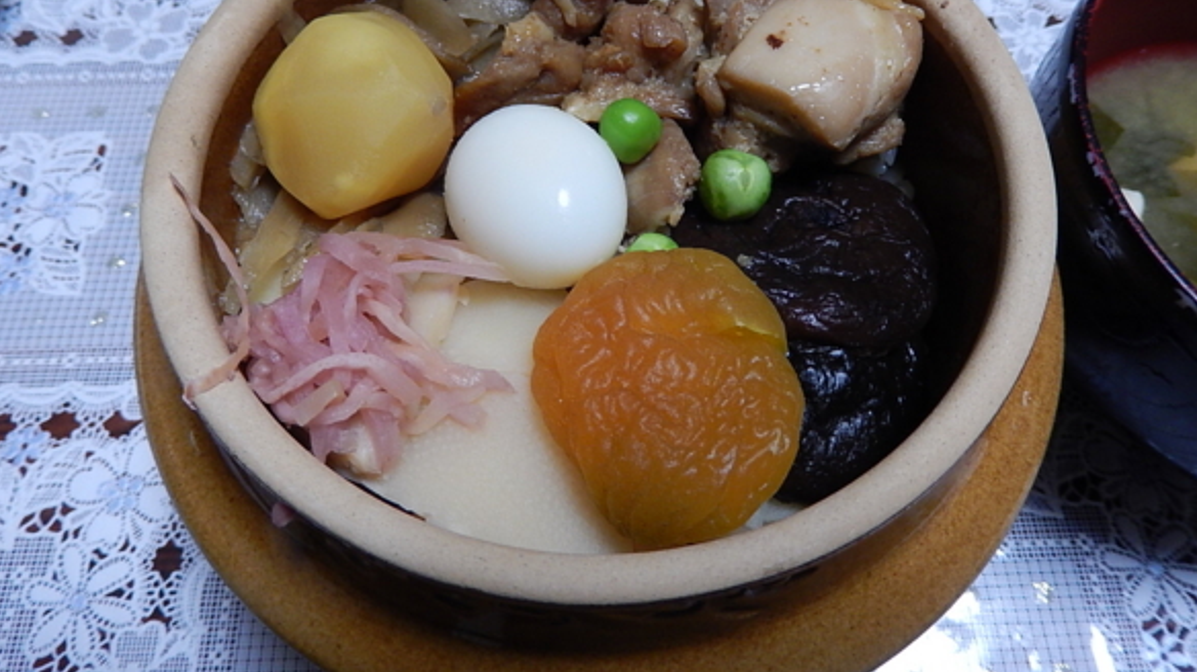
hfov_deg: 67.9
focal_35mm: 28
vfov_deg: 41.1
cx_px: 611
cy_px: 250
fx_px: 888
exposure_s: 1/30
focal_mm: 4.5
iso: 280
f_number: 3.4
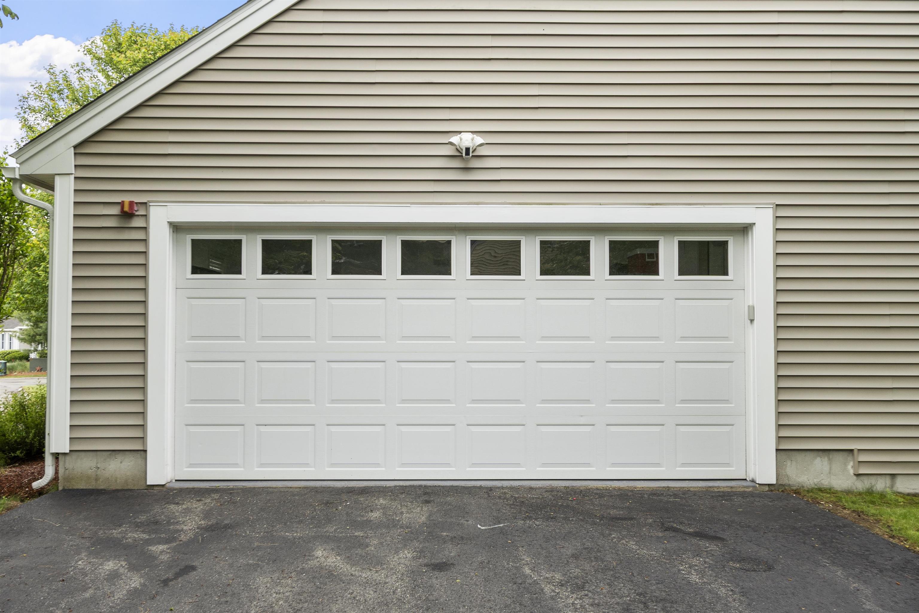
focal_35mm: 33
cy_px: 306
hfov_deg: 57.2
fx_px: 842
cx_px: 460
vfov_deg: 40.0
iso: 160
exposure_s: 1/125
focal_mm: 22
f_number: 8
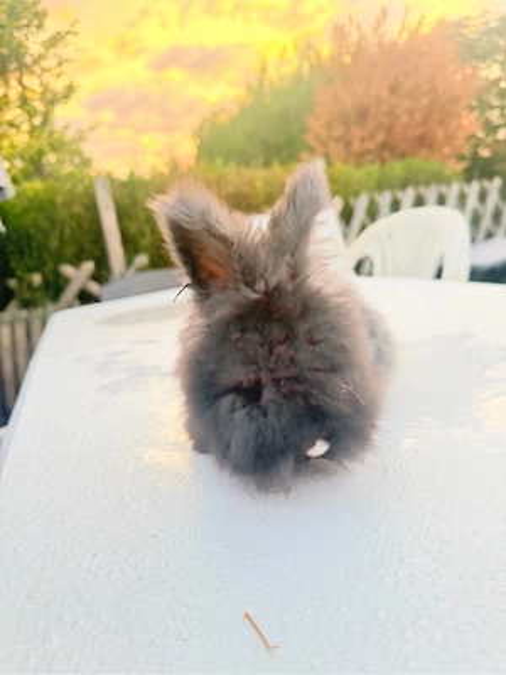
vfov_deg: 71.6
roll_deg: +8.7
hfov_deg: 56.8
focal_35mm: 24
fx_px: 468
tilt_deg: -10.6
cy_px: 338
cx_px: 253
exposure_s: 1/165
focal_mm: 6.76
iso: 200
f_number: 1.78
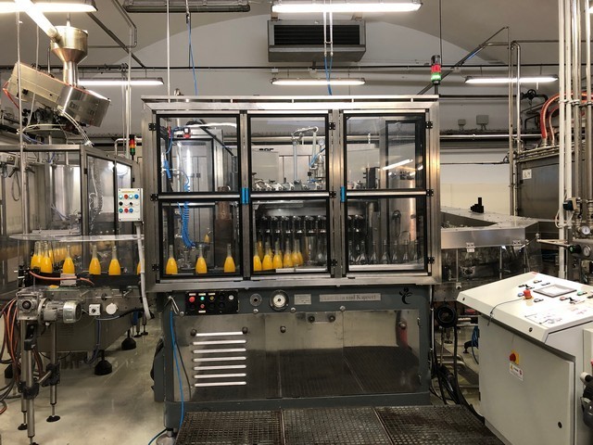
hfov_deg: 63.4
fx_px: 480
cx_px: 296
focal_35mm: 28
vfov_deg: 49.7
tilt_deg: -1.1
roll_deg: +0.3
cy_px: 222
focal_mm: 3.99
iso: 40
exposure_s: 1/17
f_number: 1.8
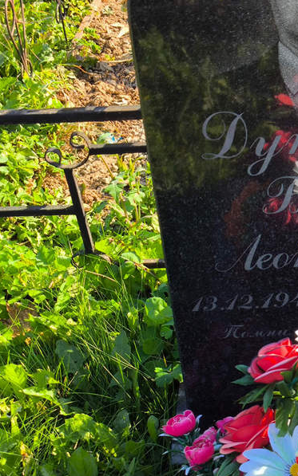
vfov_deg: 29.0
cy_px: 238
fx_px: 923
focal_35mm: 71
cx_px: 282
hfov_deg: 18.0
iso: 50
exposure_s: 1/396
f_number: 1.7
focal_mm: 4.71
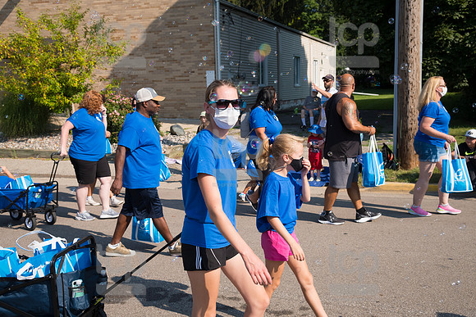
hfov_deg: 50.7
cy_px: 158
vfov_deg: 35.1
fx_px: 503
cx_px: 238
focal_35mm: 38
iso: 320
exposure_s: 1/800
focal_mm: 38
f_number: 6.3
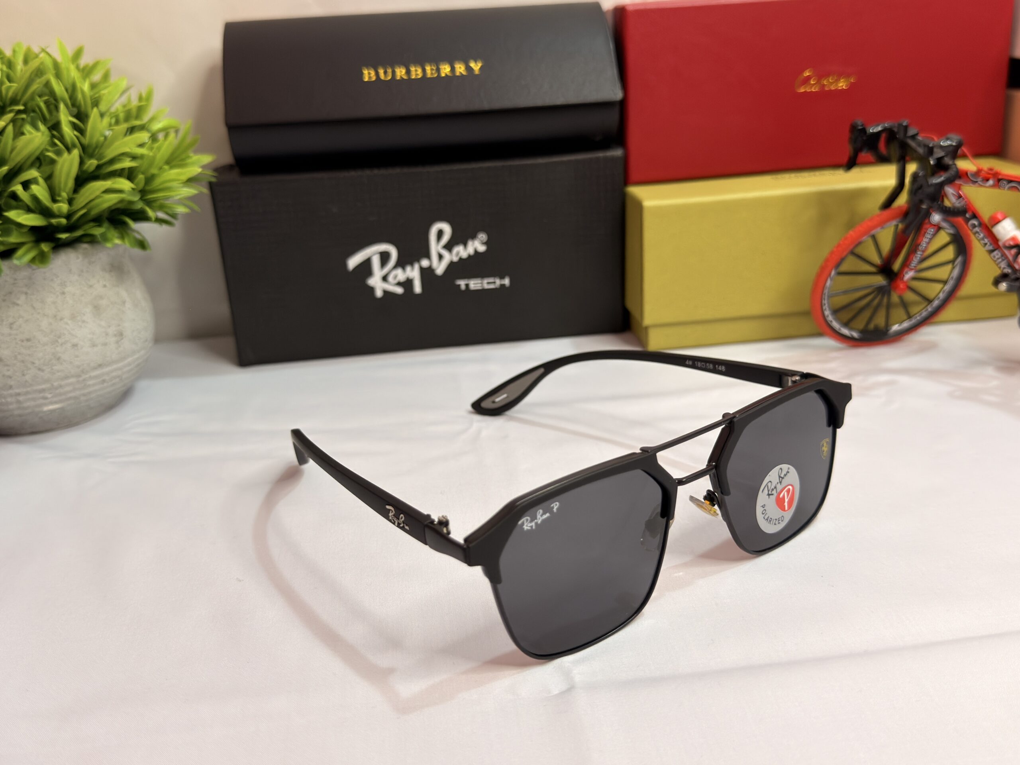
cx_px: 510
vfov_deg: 40.7
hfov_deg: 52.6
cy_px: 382
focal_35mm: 35
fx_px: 1031
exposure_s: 1/53
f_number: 1.78
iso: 200
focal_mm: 6.76
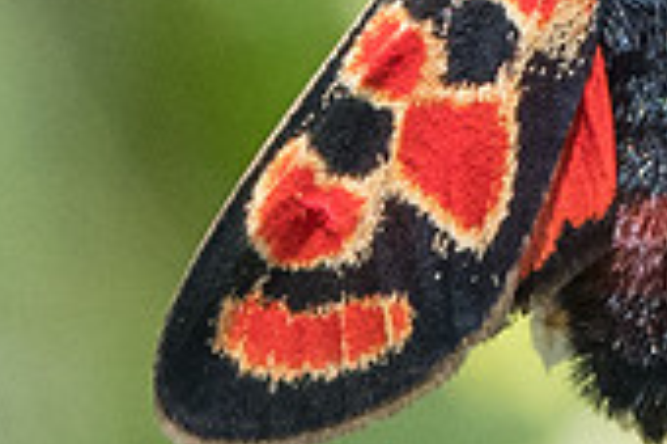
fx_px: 22915
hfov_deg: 1.7
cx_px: 730
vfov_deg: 1.1
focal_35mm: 1238
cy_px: -25
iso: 800
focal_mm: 90
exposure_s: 1/500
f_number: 13
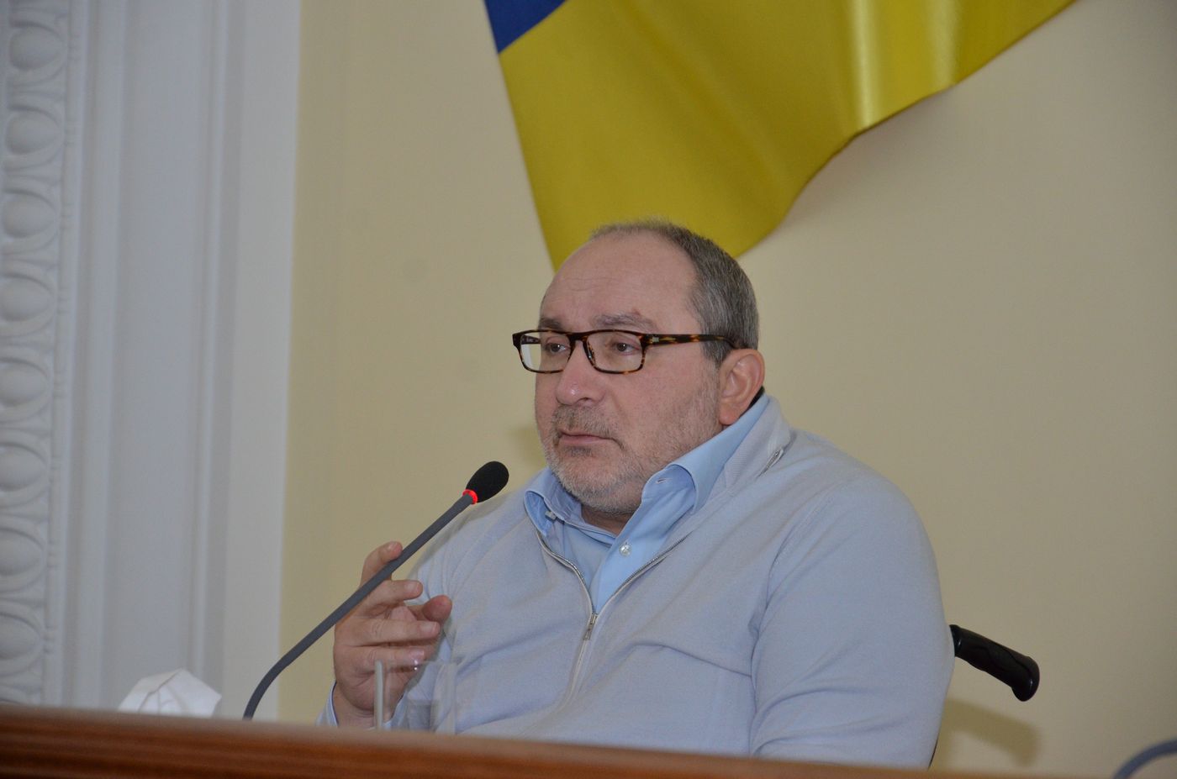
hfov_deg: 14.0
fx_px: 4796
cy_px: 390
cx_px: 588
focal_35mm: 147
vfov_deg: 9.3
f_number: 5.6
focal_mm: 98
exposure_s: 1/250
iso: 1000
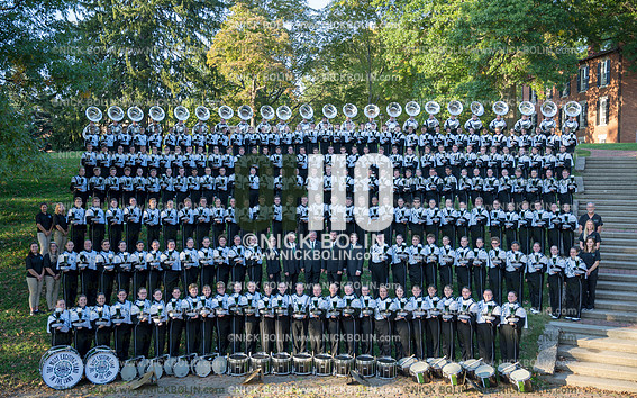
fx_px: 625
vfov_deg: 35.3
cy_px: 207
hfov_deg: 54.0
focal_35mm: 36
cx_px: 313
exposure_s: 1/125
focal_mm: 34.5
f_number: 4
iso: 125
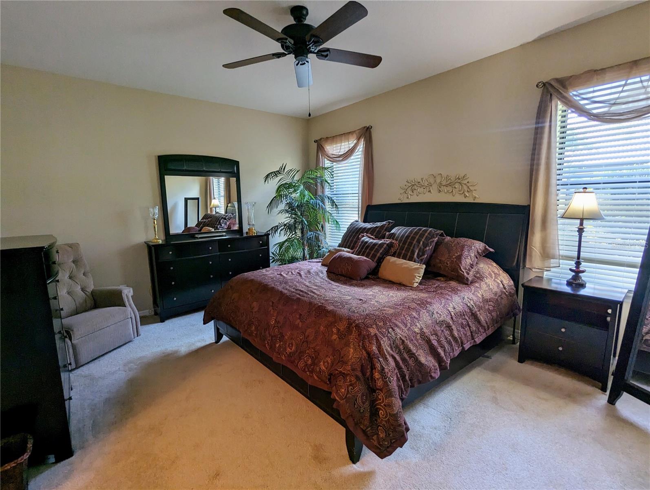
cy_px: 245
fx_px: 301
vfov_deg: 78.2
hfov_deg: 94.4
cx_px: 325
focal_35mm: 16
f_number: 2.2
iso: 46
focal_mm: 2.35
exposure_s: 1/24
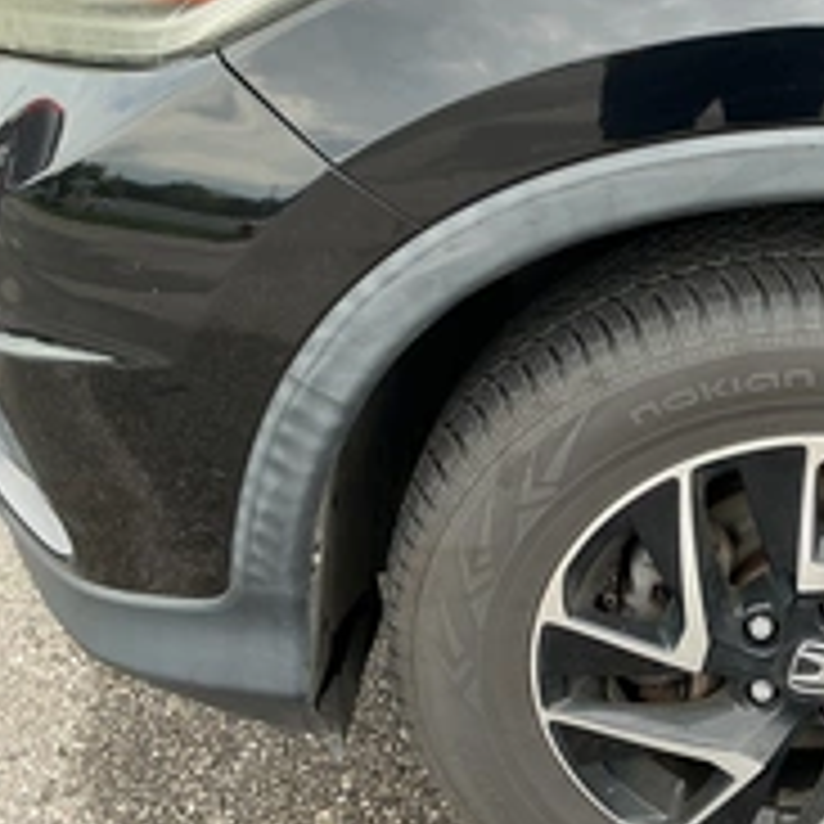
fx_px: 1454
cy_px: 401
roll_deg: -2.5
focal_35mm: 54
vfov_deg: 31.6
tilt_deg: -28.1
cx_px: 856
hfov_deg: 29.2
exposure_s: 1/155
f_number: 1.8
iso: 20
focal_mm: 3
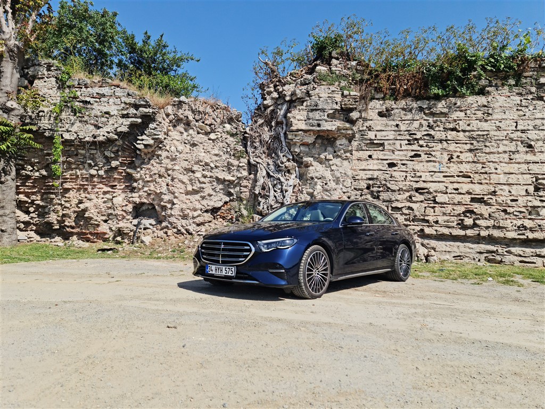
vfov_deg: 54.9
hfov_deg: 69.4
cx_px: 272
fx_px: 394
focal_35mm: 25
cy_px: 204
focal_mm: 7
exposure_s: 1/1006
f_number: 1.8
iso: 50
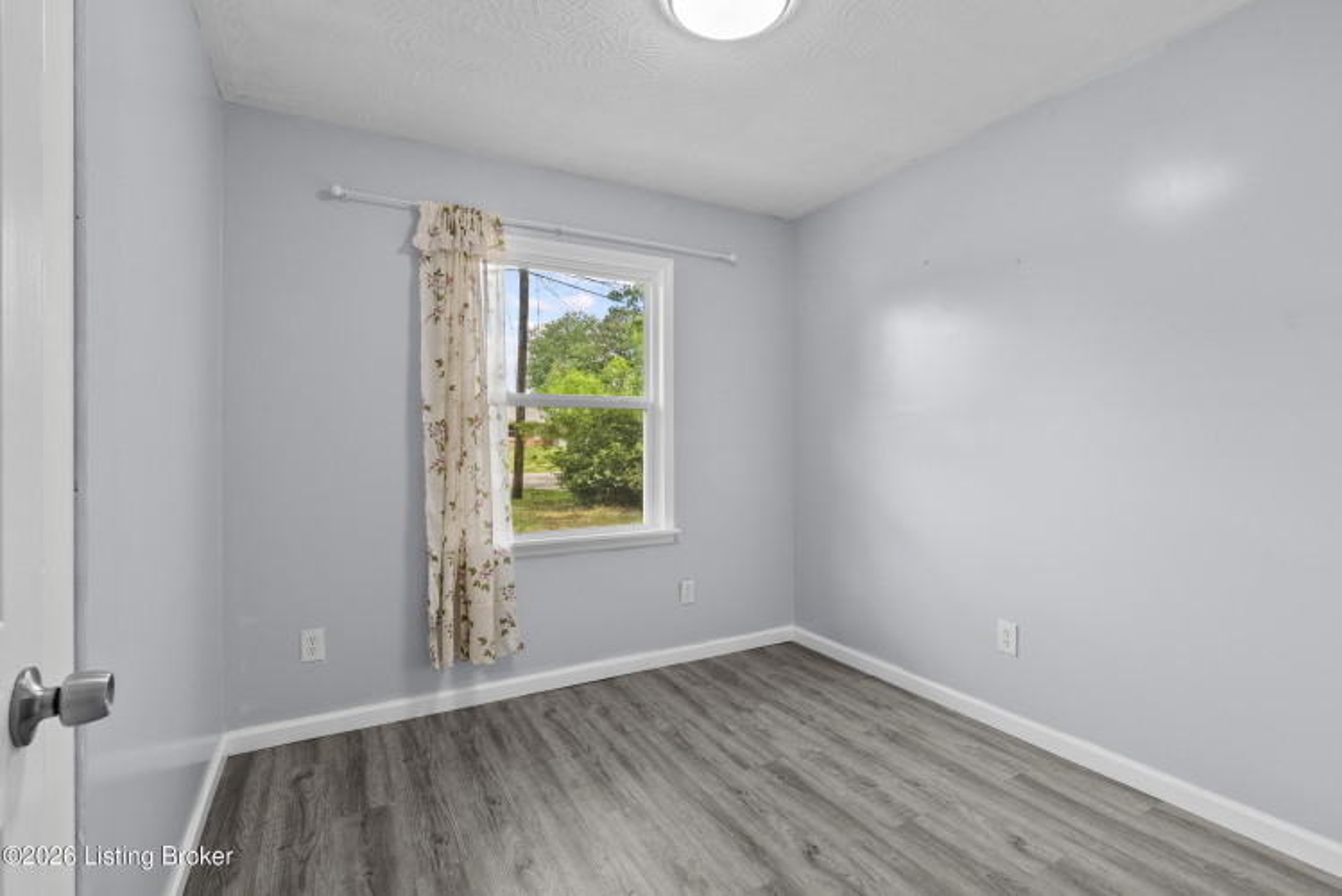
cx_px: 671
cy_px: 448
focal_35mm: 16
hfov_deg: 96.7
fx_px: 597
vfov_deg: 73.8
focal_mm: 16
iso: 800
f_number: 11
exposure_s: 1/8
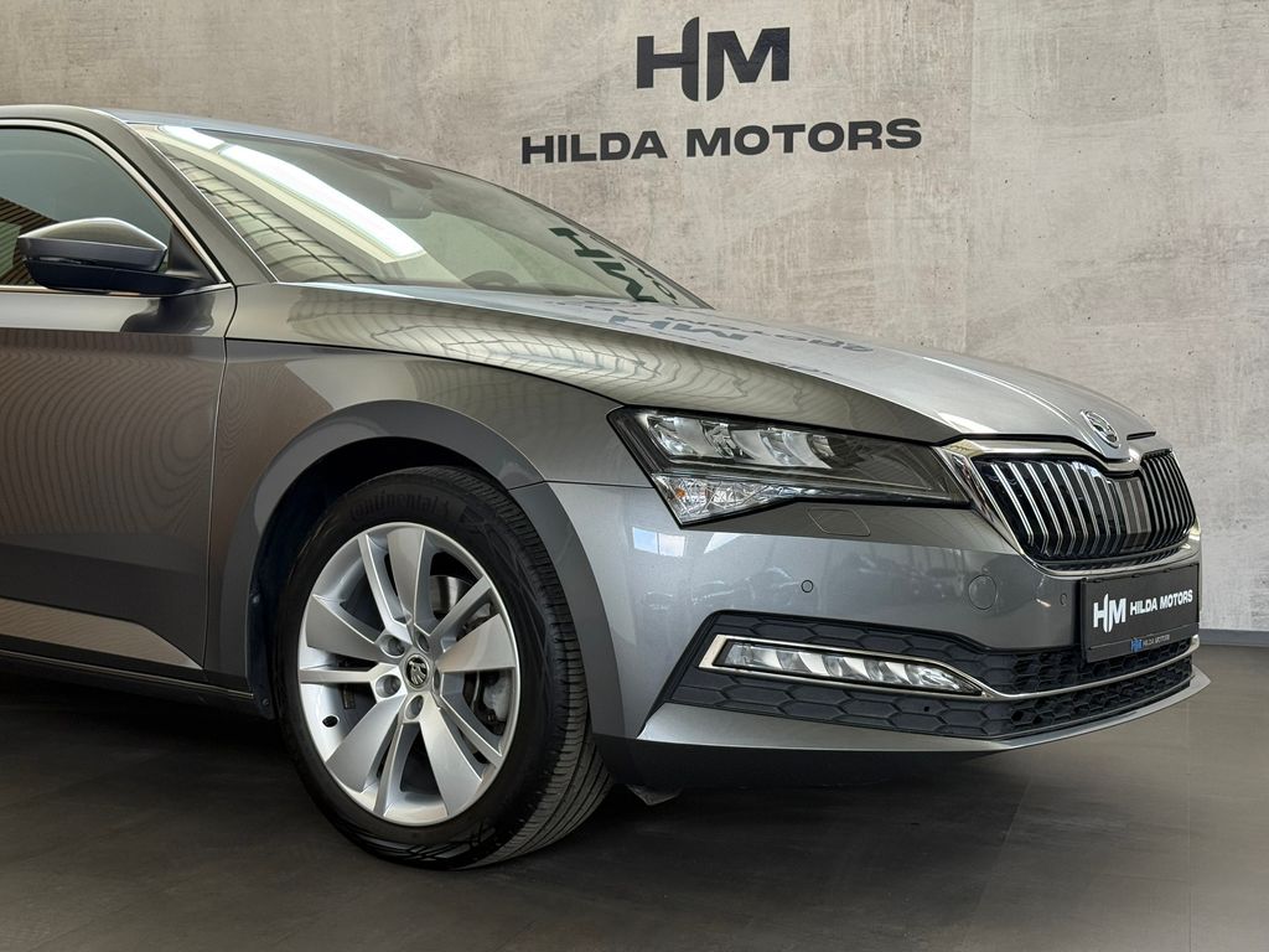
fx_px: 1760
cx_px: 634
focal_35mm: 48
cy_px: 476
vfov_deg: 30.3
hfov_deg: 39.7
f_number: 1.78
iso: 100
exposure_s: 1/84
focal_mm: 6.76
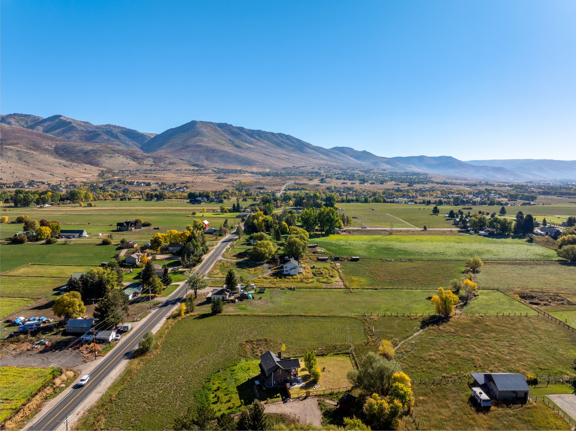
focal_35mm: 24
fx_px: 399
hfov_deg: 71.6
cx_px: 288
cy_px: 216
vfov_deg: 56.8
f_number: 5
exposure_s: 1/200
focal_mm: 12.29
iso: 100
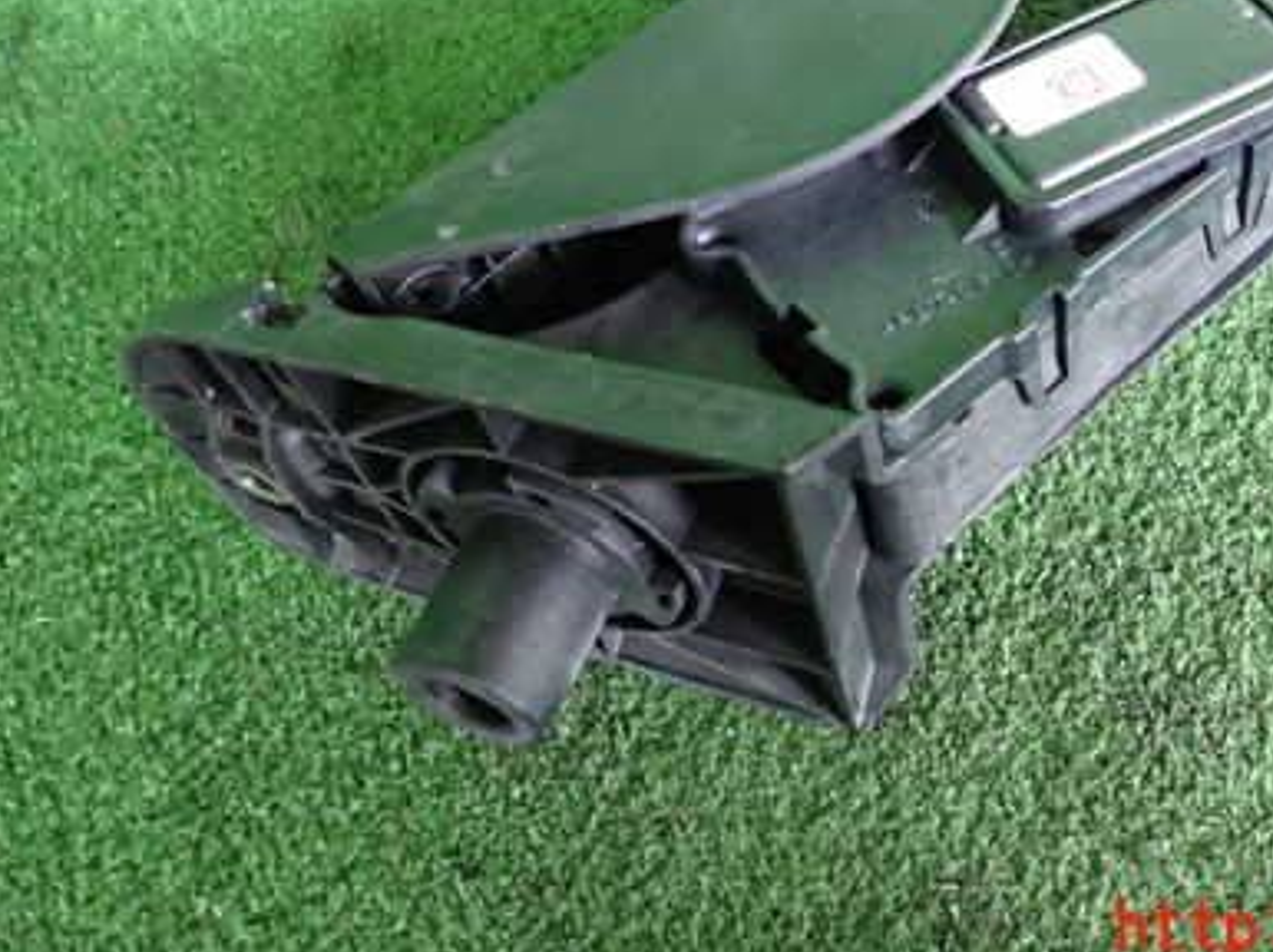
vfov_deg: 35.9
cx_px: 870
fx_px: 1433
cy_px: 228
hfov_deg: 47.0
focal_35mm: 39
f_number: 2
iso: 800
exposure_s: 1/15
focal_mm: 4.5
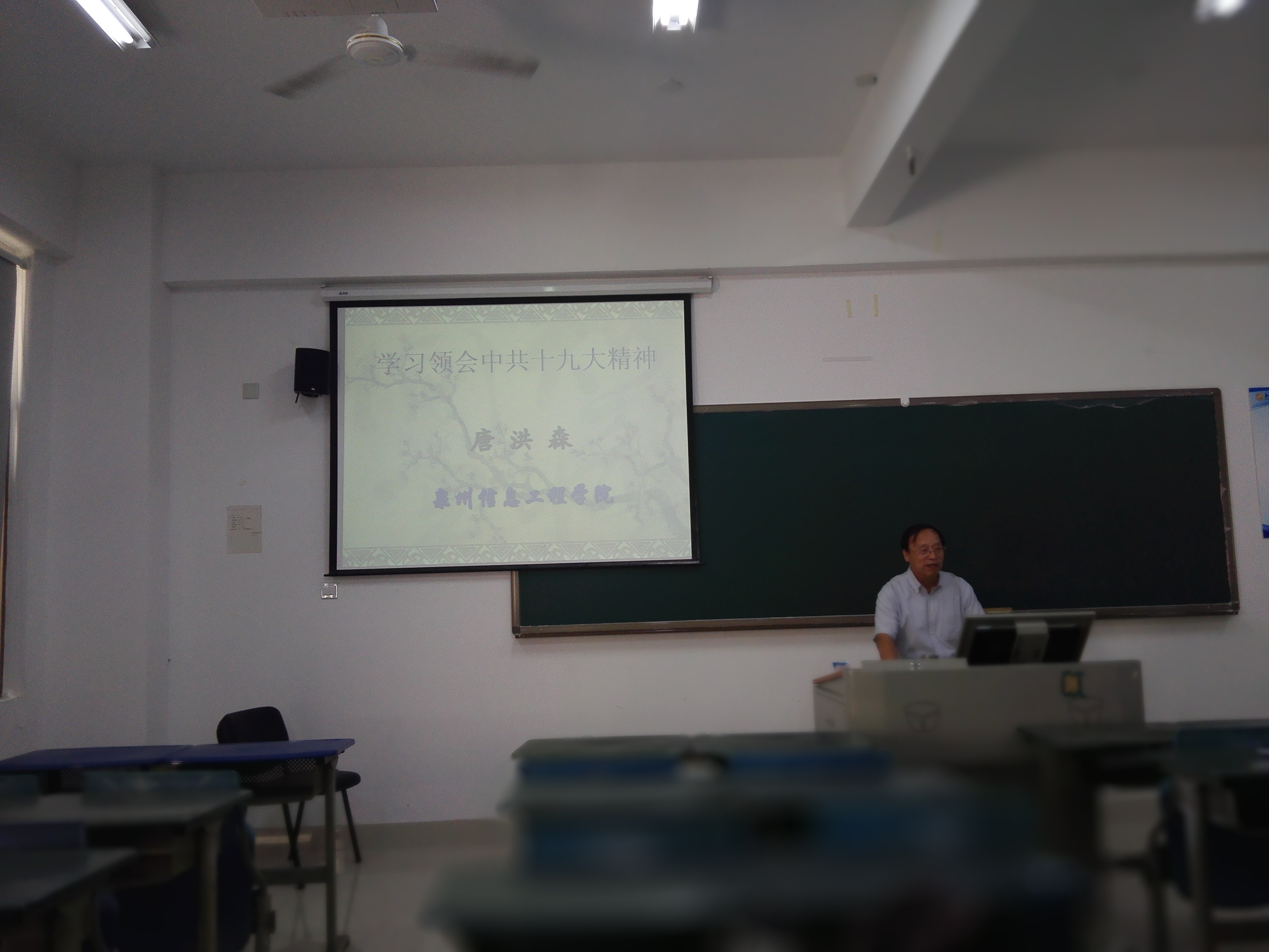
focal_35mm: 29
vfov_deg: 48.2
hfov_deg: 61.7
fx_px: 1063
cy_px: 476
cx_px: 634
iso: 125
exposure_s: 1/100
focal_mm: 3.8
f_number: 1.2
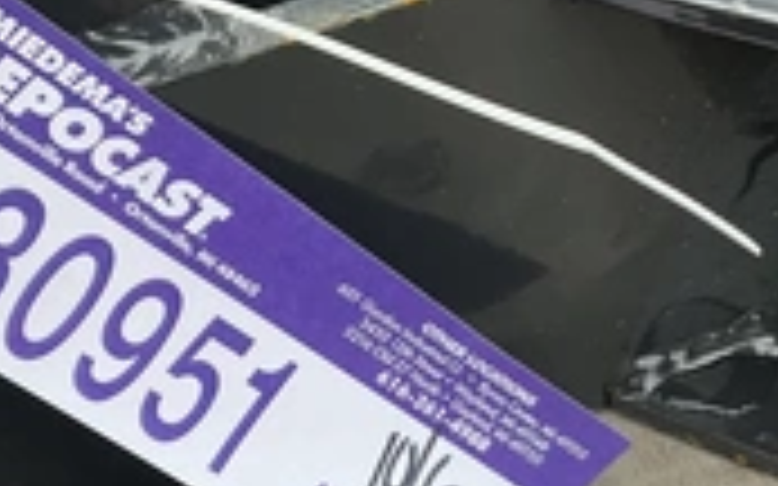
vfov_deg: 18.2
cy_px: 382
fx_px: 1505
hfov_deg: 28.9
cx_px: 315
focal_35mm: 71
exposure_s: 1/309
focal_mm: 3
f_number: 1.8
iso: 25
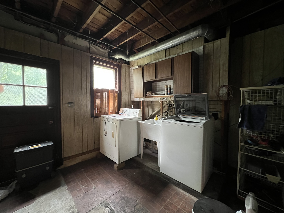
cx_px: 142
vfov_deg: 89.9
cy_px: 106
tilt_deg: -2.3
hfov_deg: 106.2
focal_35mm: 13
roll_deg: -0.3
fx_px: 107
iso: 1000
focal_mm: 1.57
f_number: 1.8
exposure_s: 1/60
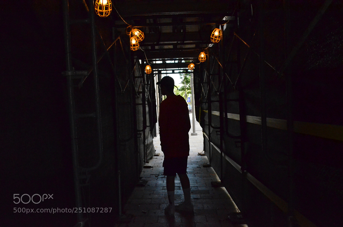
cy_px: 114
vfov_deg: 34.0
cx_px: 172
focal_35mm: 39
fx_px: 371
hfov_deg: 49.7
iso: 6400
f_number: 7.1
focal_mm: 26
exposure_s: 1/3200
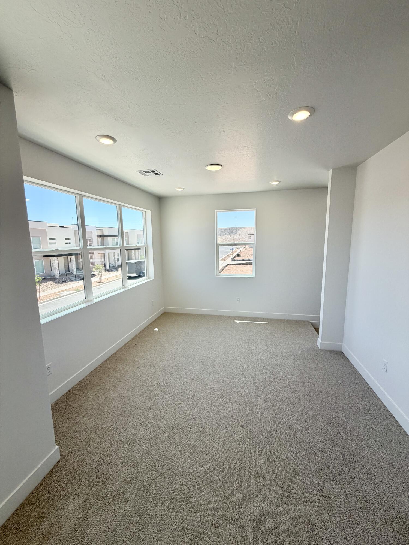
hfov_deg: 85.7
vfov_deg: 102.1
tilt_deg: -7.6
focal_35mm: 14
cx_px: 204
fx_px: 221
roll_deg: +1.0
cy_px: 272
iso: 64
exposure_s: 1/502
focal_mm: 2.22
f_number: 2.2
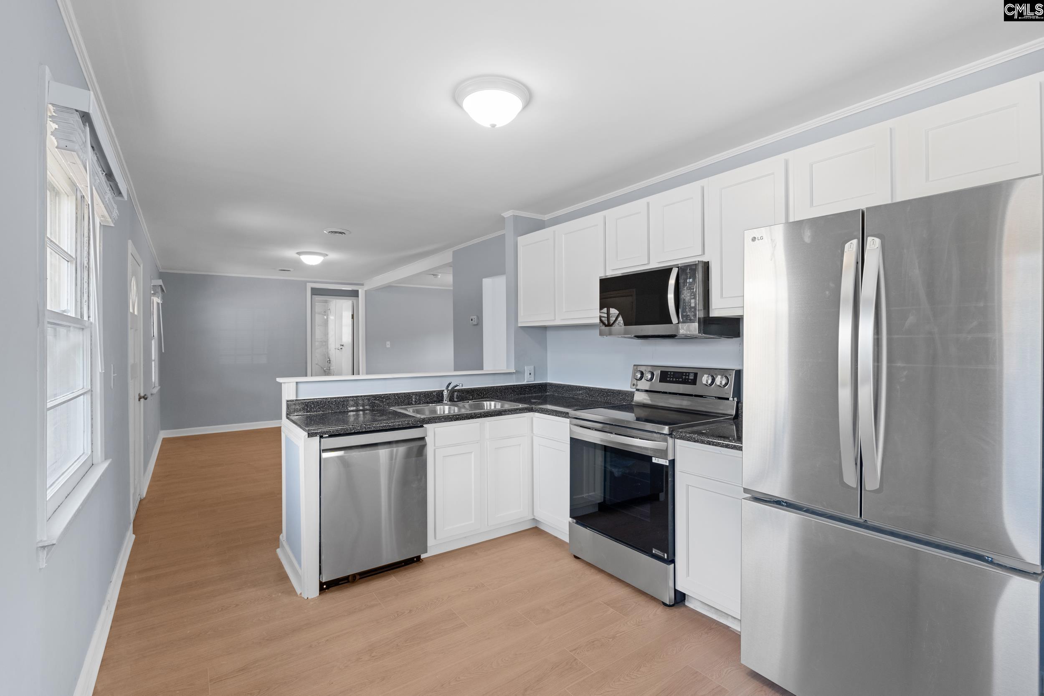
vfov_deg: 72.1
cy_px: 348
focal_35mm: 16
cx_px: 522
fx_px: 478
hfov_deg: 95.0
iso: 200
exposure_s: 1/8
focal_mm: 11
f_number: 6.3
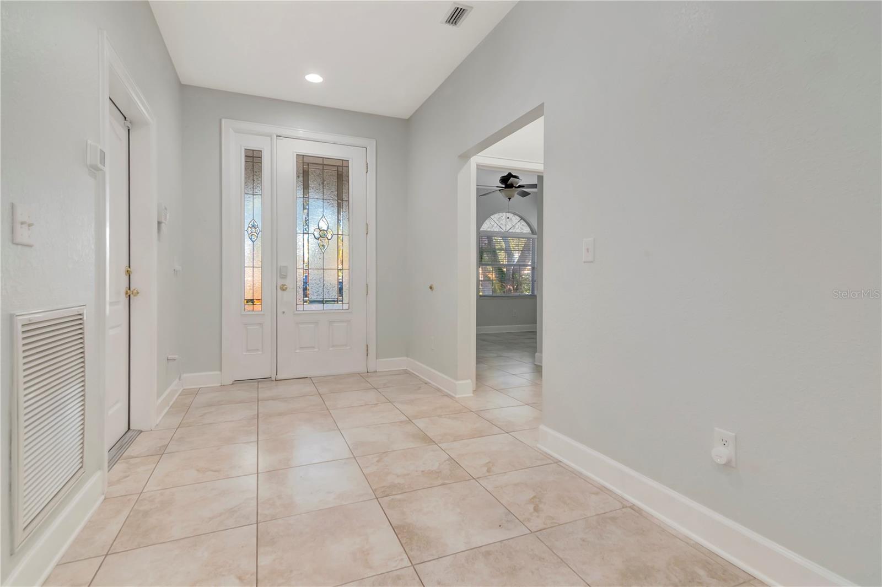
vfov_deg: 72.0
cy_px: 294
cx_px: 441
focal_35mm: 16
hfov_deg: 95.0
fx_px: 404
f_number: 7.1
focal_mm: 11
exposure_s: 1/20
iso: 800
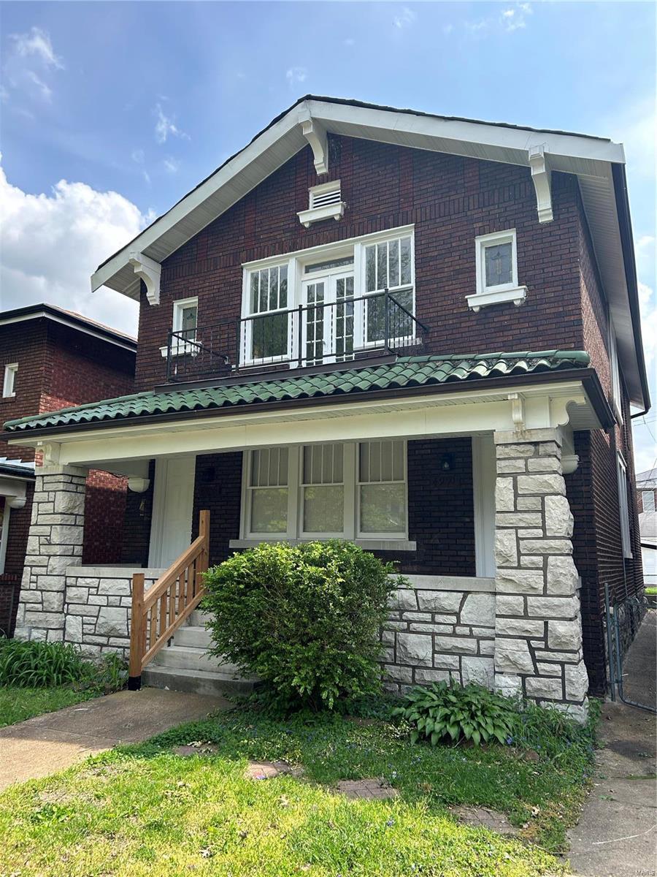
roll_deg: -0.9
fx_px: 658
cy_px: 438
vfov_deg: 67.3
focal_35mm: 26
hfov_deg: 53.1
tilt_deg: +10.9
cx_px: 328
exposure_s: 1/1669
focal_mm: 5.7
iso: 50
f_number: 1.5
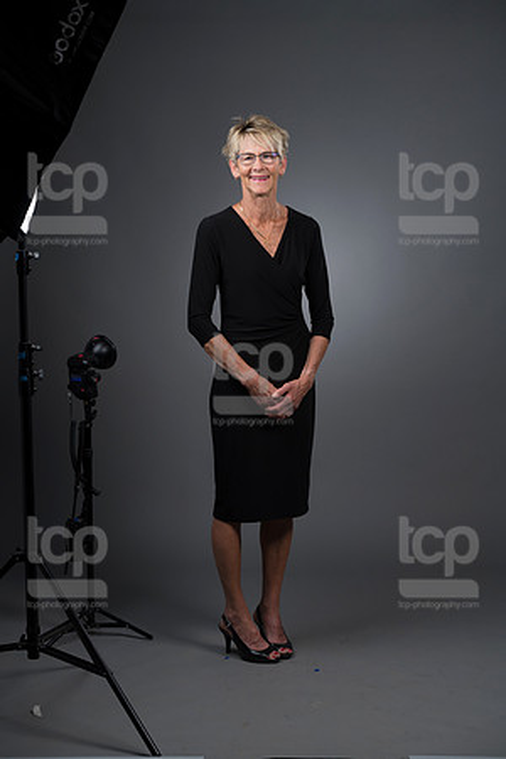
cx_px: 253
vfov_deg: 25.4
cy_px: 380
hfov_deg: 17.1
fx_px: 1687
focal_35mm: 80
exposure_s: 1/250
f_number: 5.6
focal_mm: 80
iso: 160
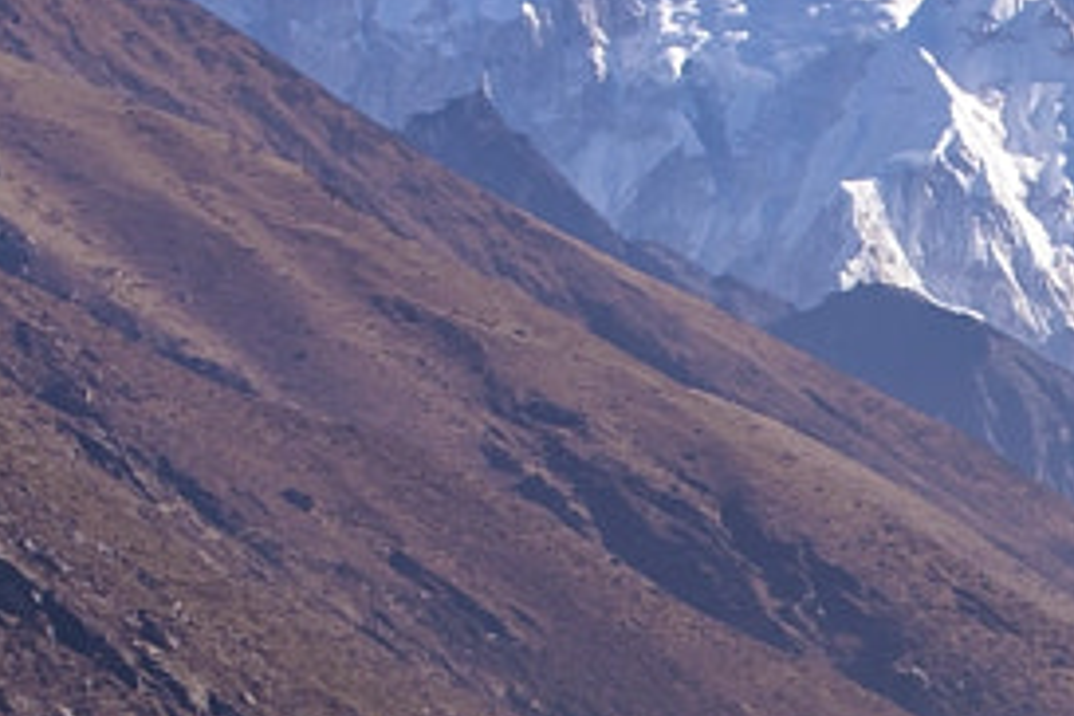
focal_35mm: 293
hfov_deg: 6.9
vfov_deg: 4.6
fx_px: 8740
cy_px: 1302
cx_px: 1900
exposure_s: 1/100
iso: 64
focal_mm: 50
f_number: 10
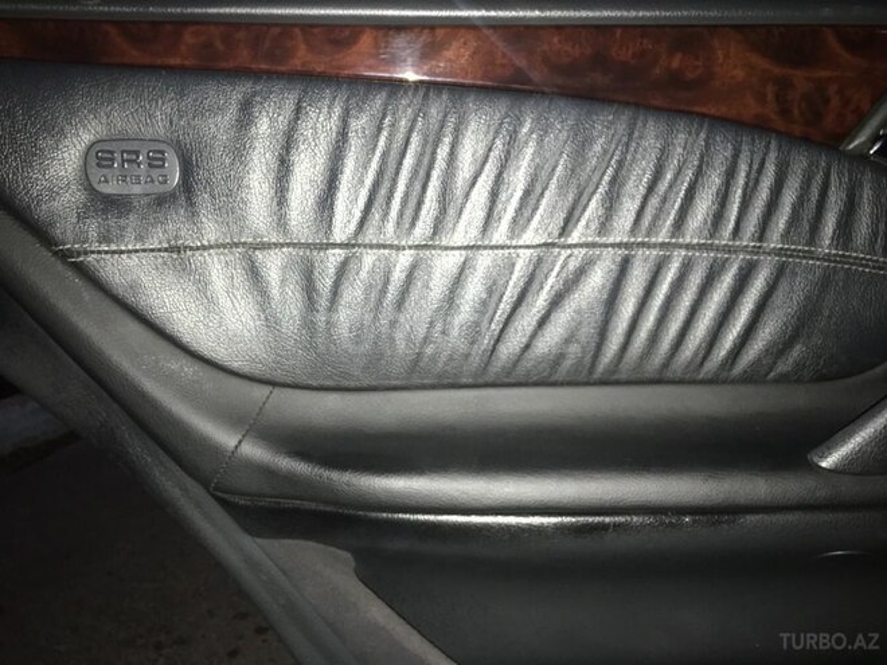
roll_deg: +3.8
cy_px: 332
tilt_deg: -9.7
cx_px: 444
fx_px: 743
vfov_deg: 48.2
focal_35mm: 29
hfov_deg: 61.7
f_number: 2.2
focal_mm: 4.15
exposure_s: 1/17
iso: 160
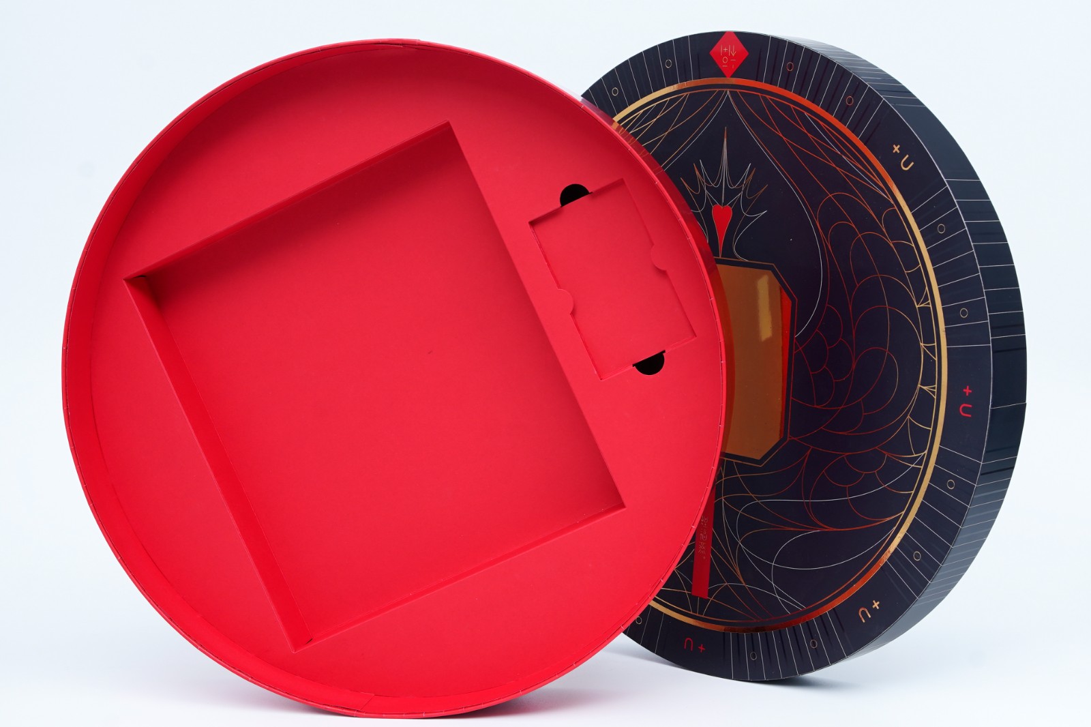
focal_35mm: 52
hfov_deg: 38.2
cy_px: 364
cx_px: 546
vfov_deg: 26.0
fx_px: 1575
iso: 100
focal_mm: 35
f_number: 10
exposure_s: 1/125
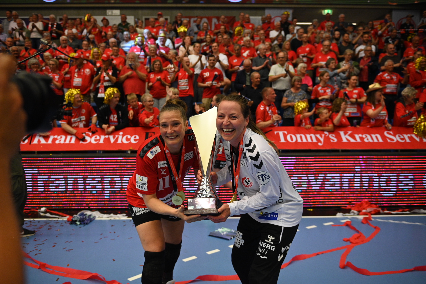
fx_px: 367
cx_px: 213
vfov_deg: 42.3
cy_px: 142
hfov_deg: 60.3
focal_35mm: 31
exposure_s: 1/1250
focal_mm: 31
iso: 2500
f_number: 3.2
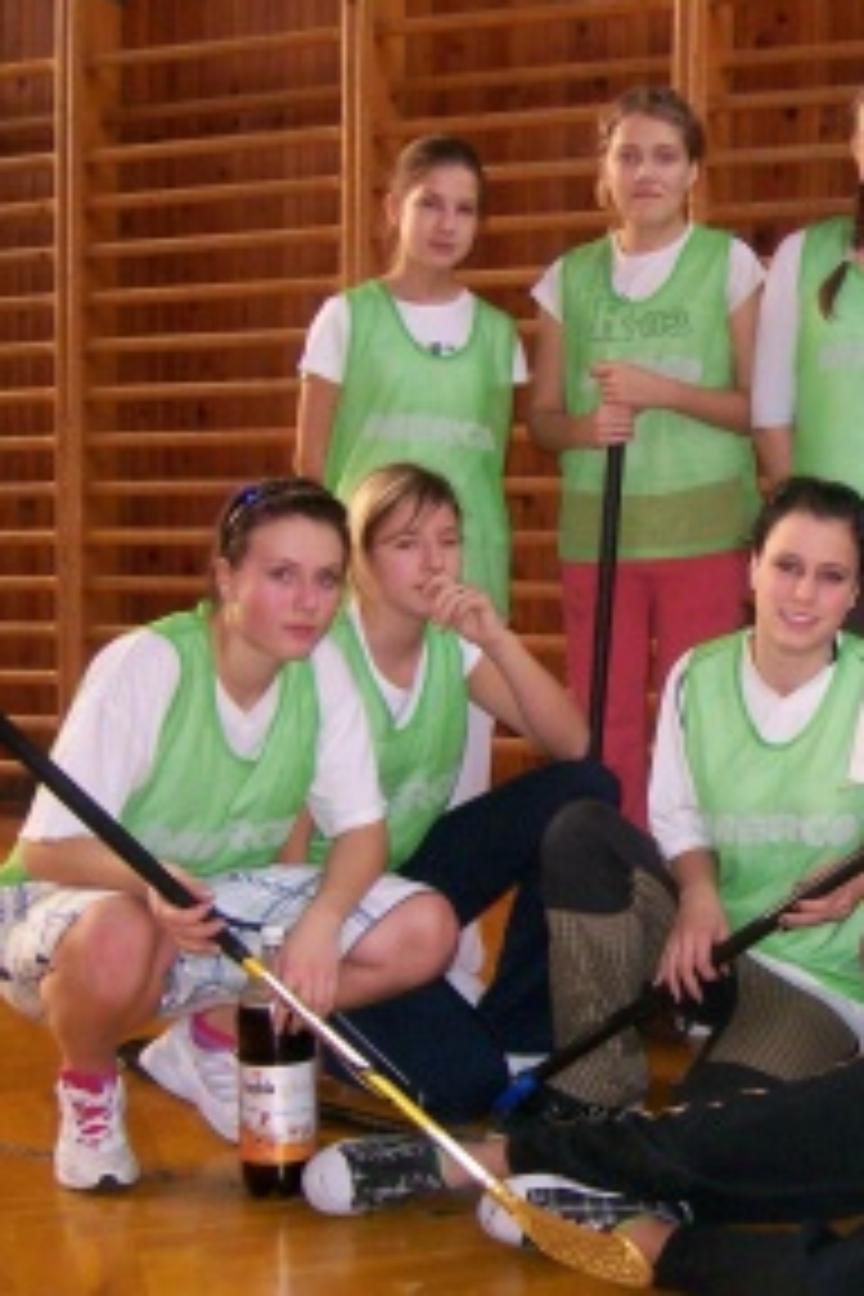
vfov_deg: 35.0
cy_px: 706
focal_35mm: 57
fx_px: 2052
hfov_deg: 22.6
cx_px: 914
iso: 200
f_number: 2.8
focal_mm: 5.8
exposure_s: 1/32
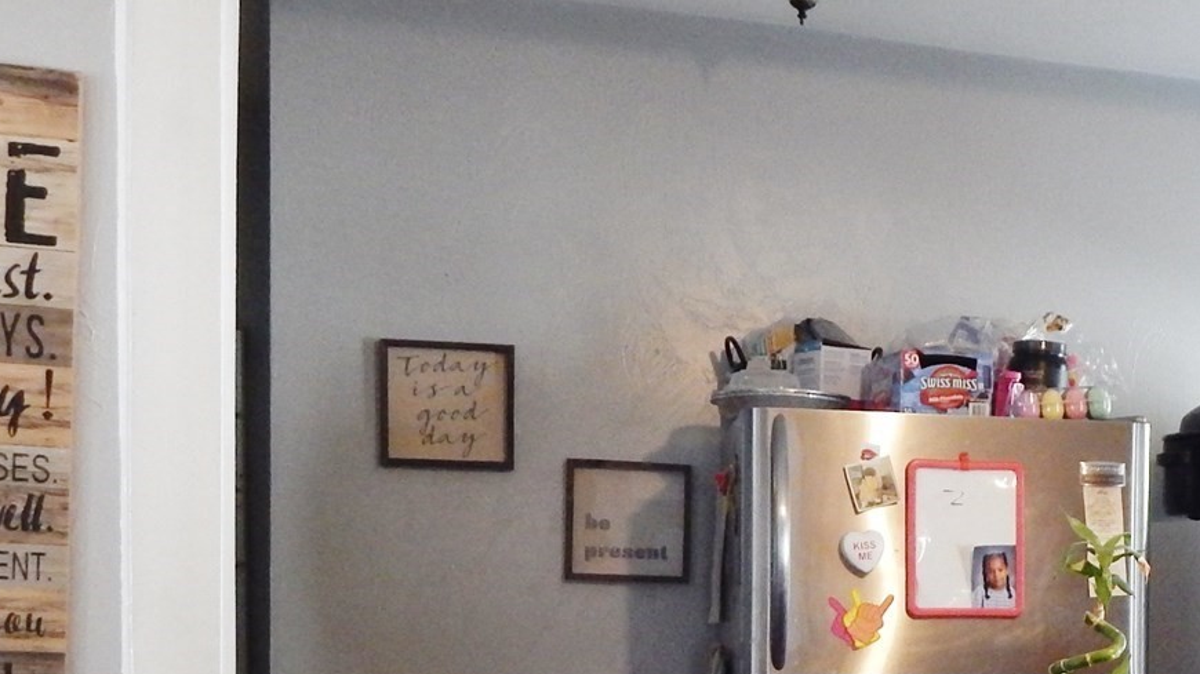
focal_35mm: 59
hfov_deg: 33.0
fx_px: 1877
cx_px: 1148
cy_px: 673
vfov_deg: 19.8
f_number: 3
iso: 400
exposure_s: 1/30
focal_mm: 4
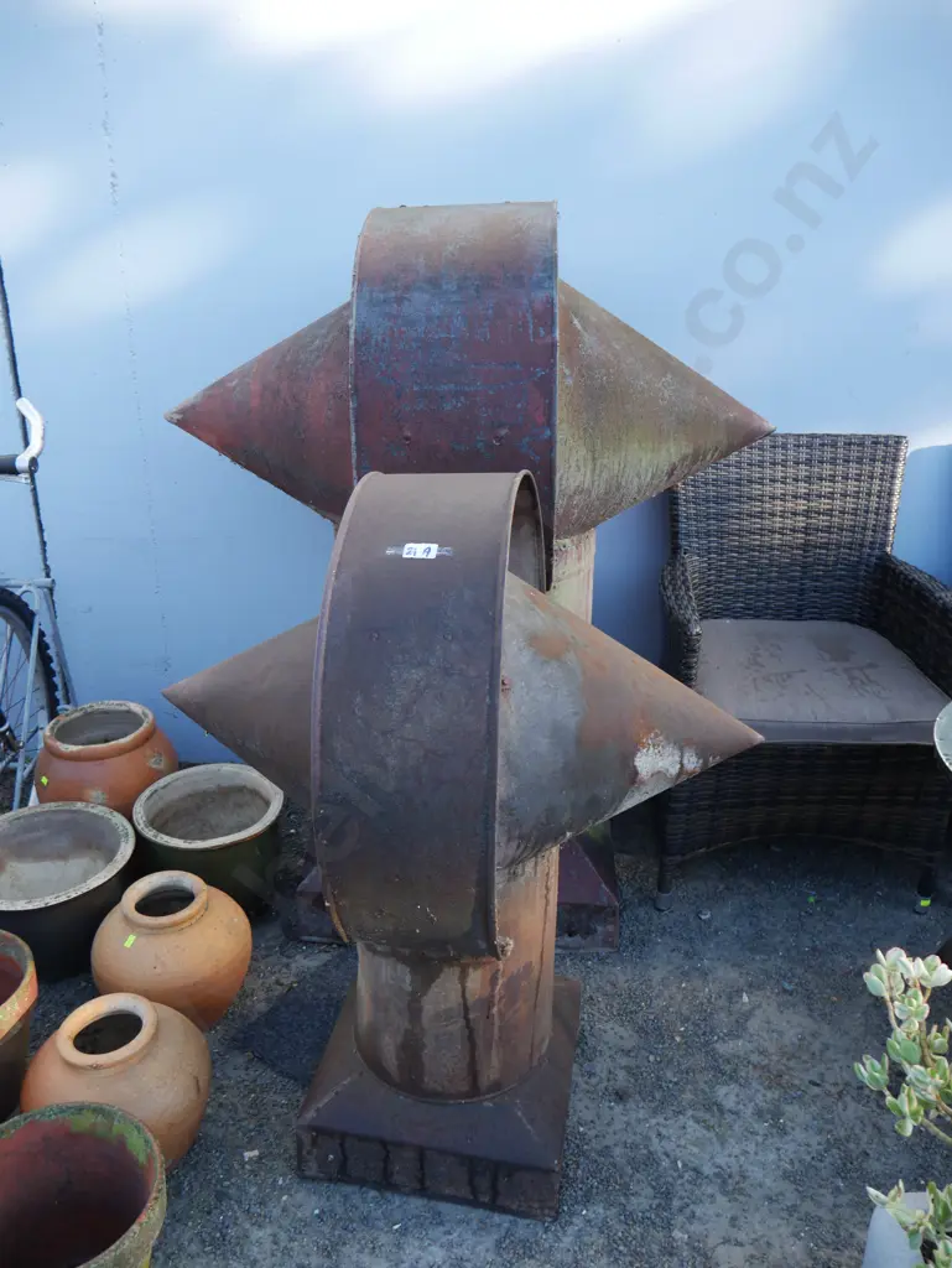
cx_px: 476
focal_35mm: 28
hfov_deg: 49.8
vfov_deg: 63.4
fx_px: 1026
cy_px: 634
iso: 200
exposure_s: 1/125
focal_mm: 14
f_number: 4
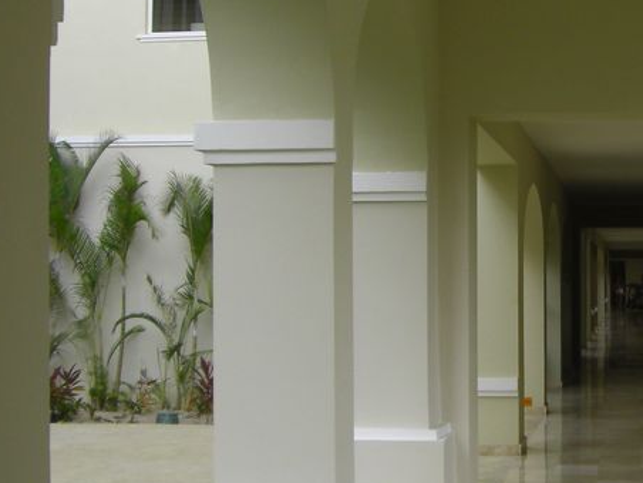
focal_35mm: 86
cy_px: 205
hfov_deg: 22.2
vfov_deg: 17.2
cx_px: 575
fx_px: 1597
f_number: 2.7
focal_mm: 6.2
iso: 64
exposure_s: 1/200
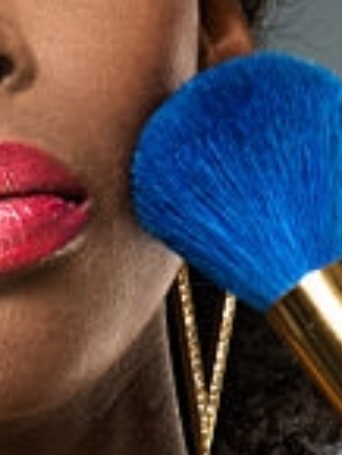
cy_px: 337
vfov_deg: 2.8
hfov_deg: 2.1
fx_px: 9365
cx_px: -213
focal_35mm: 712
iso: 100
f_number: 11
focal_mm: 105
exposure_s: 1/160
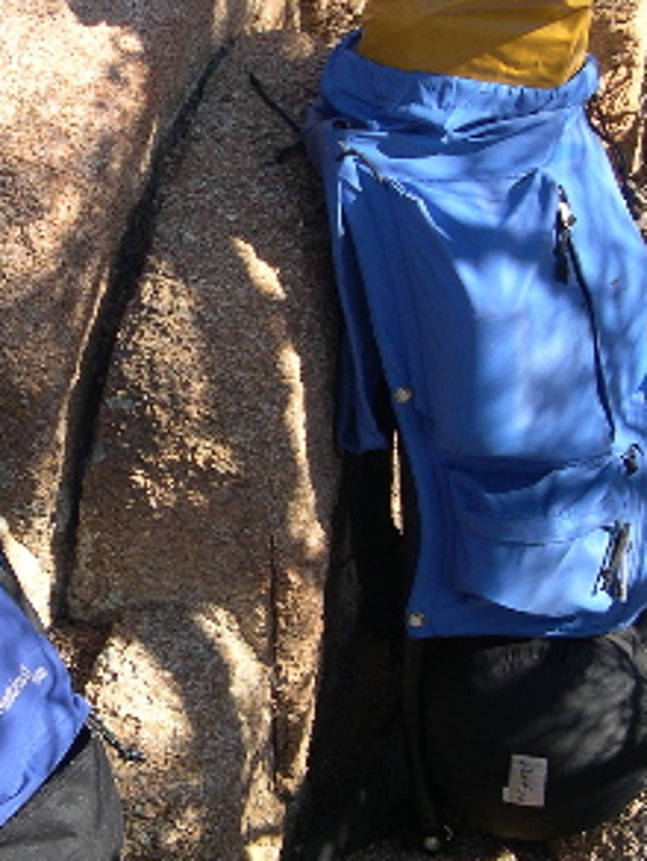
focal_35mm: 83
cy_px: 376
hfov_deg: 17.6
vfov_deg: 23.5
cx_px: 106
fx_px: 2067
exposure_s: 1/93.8
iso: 100
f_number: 7.6
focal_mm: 8
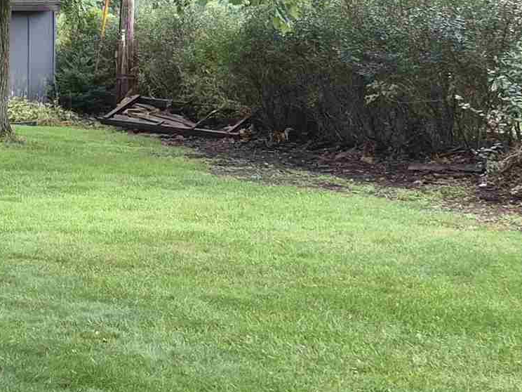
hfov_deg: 19.1
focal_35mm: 95
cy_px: 63
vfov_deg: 15.4
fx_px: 1433
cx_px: -164
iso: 80
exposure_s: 1/636
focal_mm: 5.4
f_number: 1.8
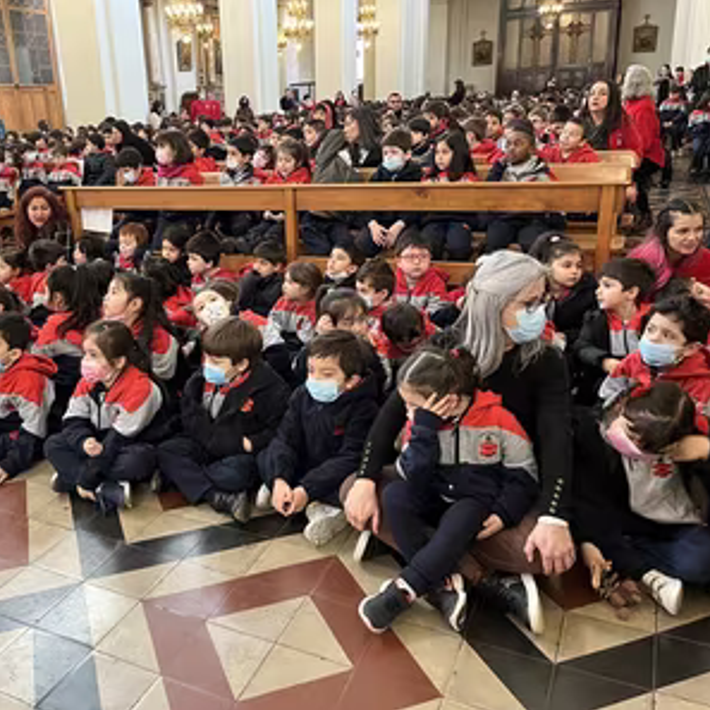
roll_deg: +3.7
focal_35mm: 31
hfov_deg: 51.6
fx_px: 719
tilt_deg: -18.7
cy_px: 354
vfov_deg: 52.5
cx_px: 239
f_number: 1.6
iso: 500
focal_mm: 5.1
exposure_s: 1/50
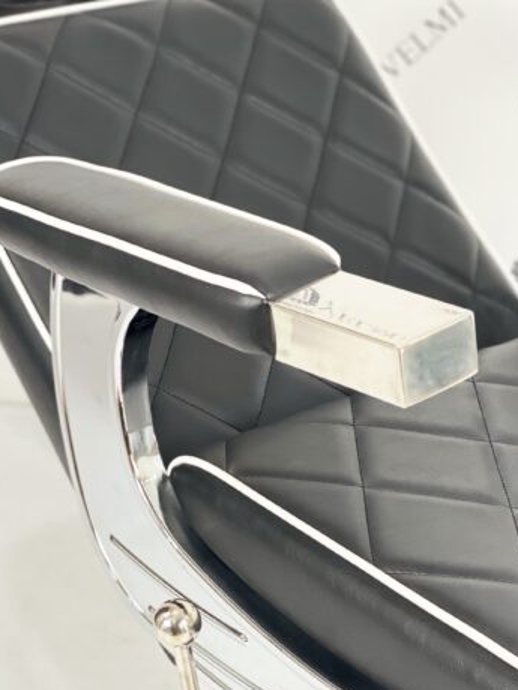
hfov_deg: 17.2
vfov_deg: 22.6
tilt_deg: -31.3
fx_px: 1716
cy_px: 498
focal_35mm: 86
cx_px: 303
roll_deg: -0.3
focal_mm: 6
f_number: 2
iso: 125
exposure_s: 1/100
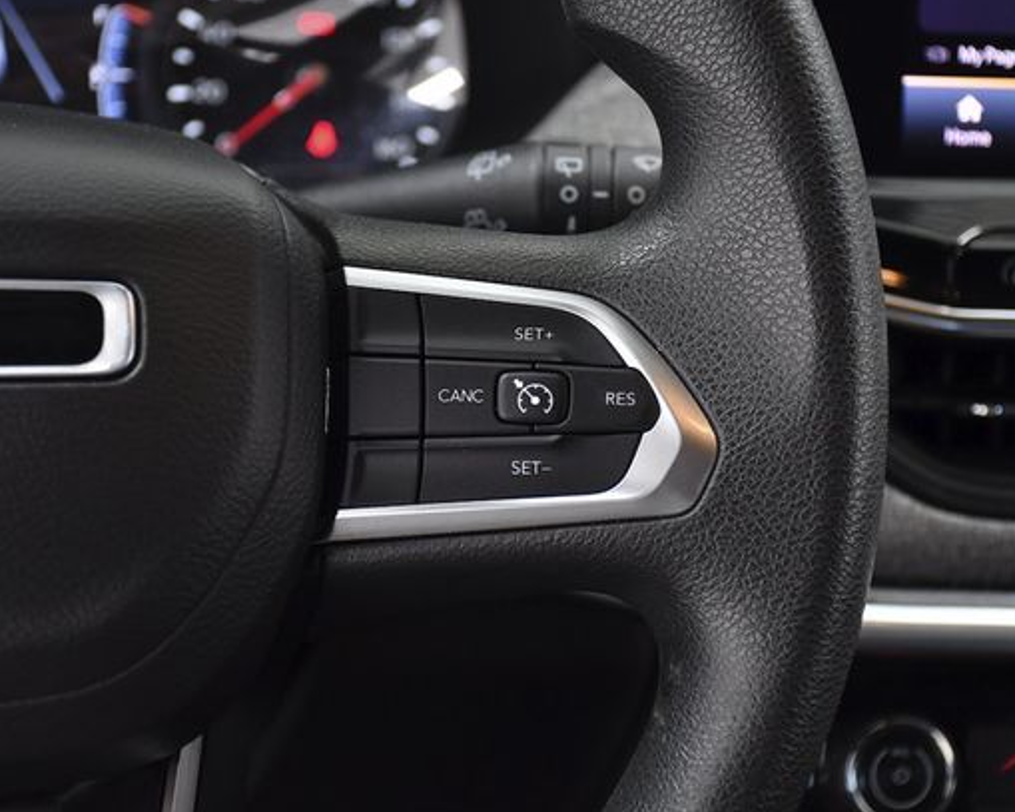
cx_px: 495
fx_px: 2553
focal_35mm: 85
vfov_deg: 18.1
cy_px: 414
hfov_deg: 22.5
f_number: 4.5
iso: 1250
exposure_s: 1/200
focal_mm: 48
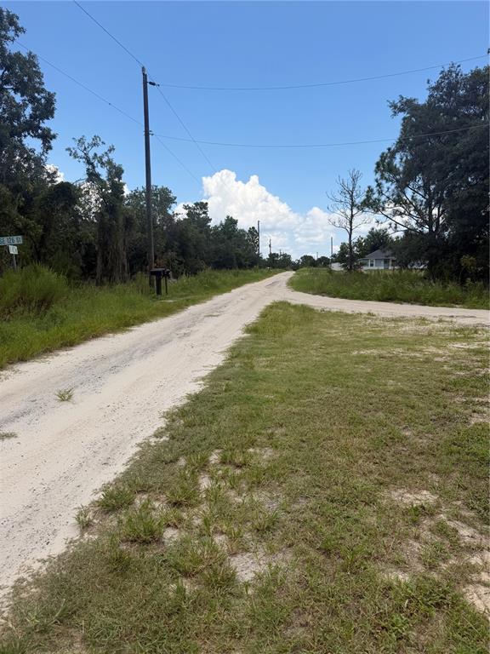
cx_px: 245
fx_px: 453
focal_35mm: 24
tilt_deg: -4.7
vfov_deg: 71.6
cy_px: 327
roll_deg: -0.3
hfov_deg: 56.8
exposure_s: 1/2907
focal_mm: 6.76
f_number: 1.78
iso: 80
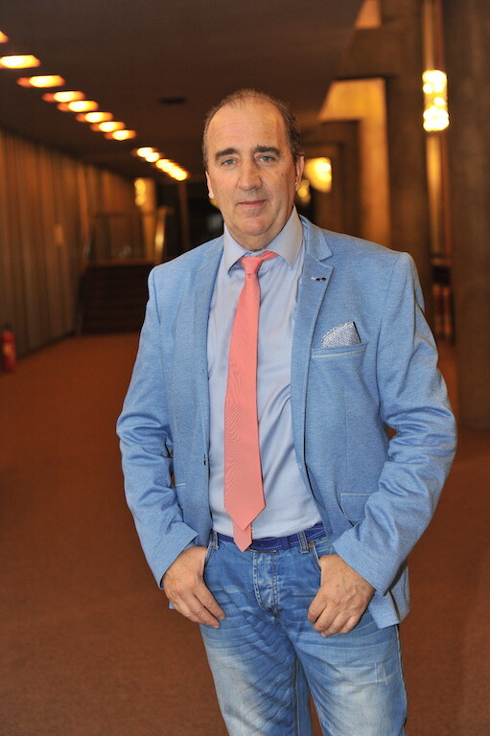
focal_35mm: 66
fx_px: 1349
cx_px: 245
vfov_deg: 30.5
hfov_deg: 20.6
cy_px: 368
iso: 1250
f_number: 3.5
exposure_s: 1/60
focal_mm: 66
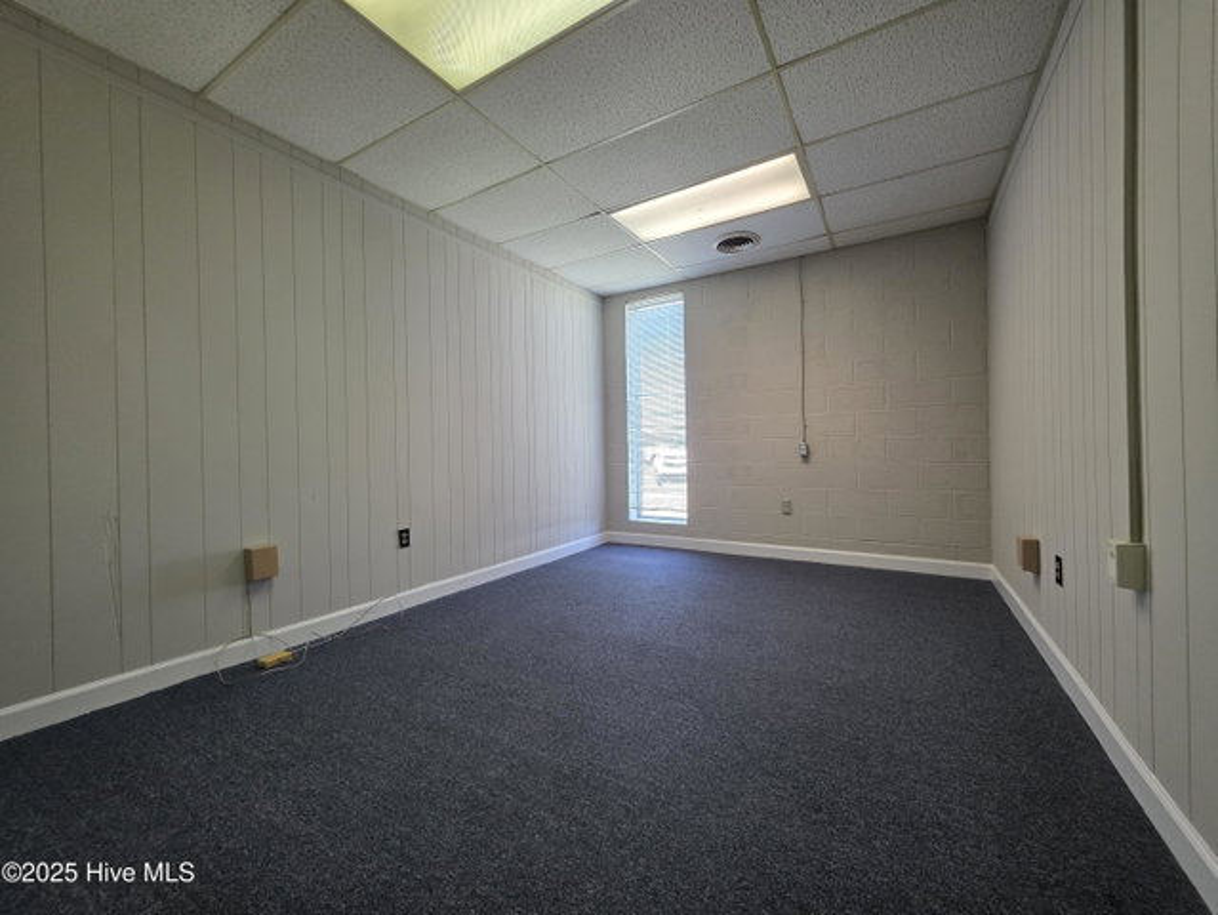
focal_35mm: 13
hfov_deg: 106.1
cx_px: 609
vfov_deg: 90.0
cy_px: 458
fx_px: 458
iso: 200
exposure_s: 1/120
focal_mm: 2.2
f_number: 1.9
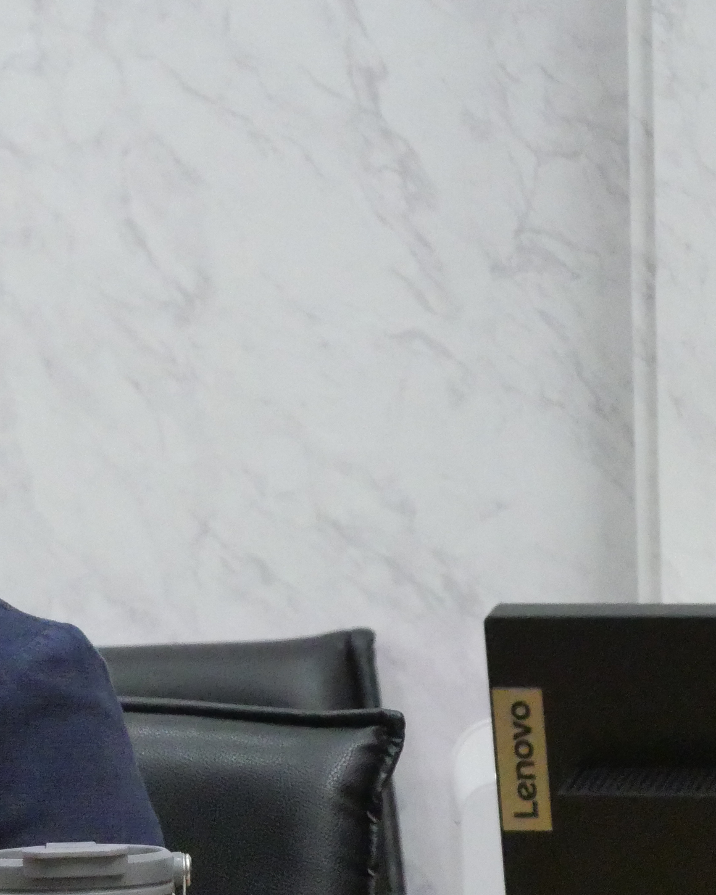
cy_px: 645
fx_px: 7897
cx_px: -337
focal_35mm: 298
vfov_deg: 6.5
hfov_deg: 5.2
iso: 6400
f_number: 5.6
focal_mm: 60
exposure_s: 1/125
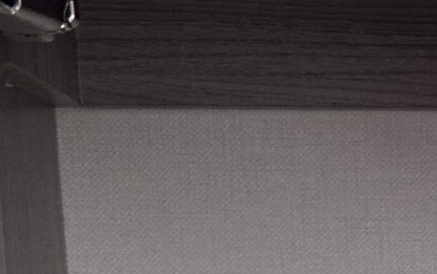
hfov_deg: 15.7
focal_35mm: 125
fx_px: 1489
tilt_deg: -8.6
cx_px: 590
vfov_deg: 9.9
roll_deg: +2.0
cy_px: 490
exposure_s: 1/119
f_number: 1.78
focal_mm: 6.86
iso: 250
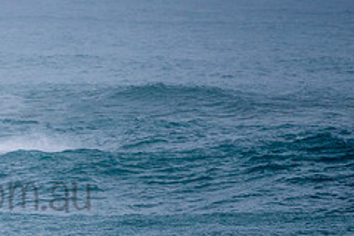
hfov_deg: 1.4
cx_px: -82
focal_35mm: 1479
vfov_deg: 0.9
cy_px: 155
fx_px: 14542
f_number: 5.6
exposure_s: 1/1250
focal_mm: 500
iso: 560
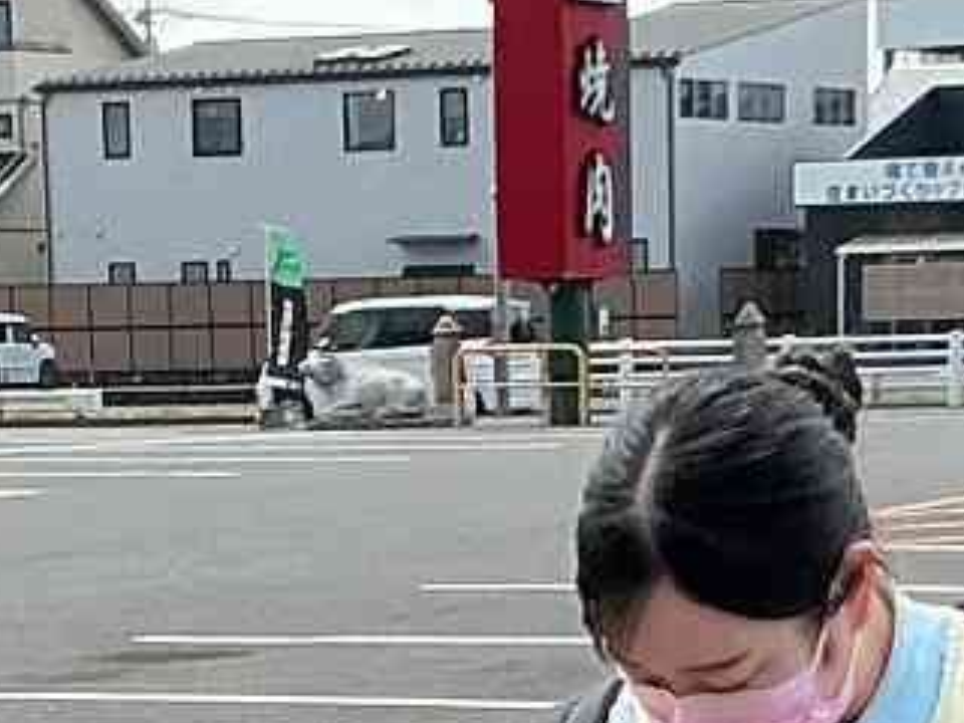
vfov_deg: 7.8
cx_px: 482
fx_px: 5041
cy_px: 1509
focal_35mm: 181
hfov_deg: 10.9
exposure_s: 1/1311
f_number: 1.8
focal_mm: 3
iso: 25
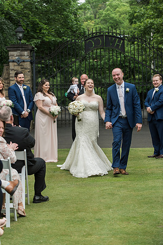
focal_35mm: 105
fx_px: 713
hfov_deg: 13.0
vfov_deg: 19.5
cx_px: 82
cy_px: 122
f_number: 4
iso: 800
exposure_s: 1/1600
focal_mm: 105
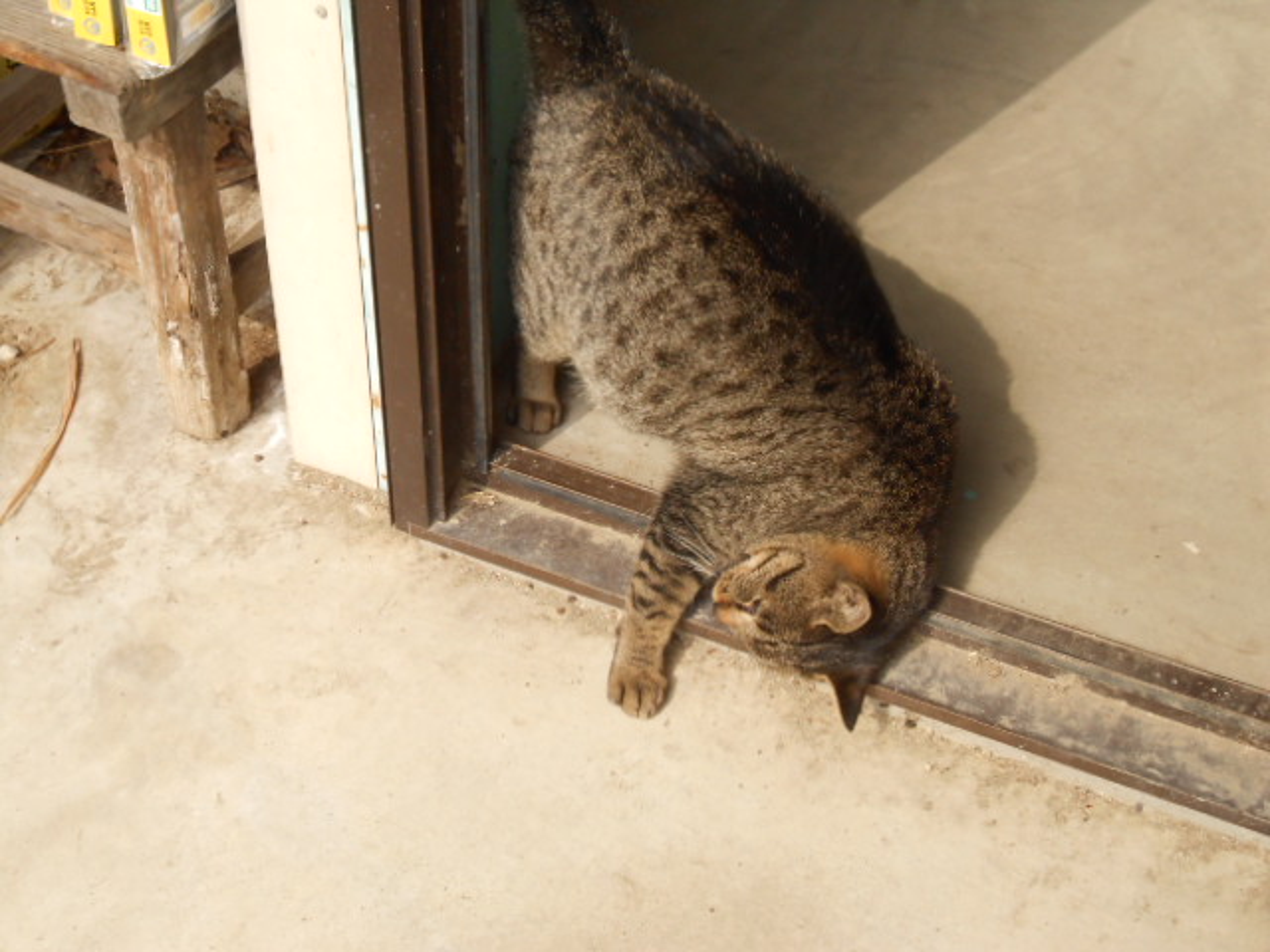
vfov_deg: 29.7
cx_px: 635
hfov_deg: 38.9
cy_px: 476
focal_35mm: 49
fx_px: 1798
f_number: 4.8
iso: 200
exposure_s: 1/250
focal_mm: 8.8
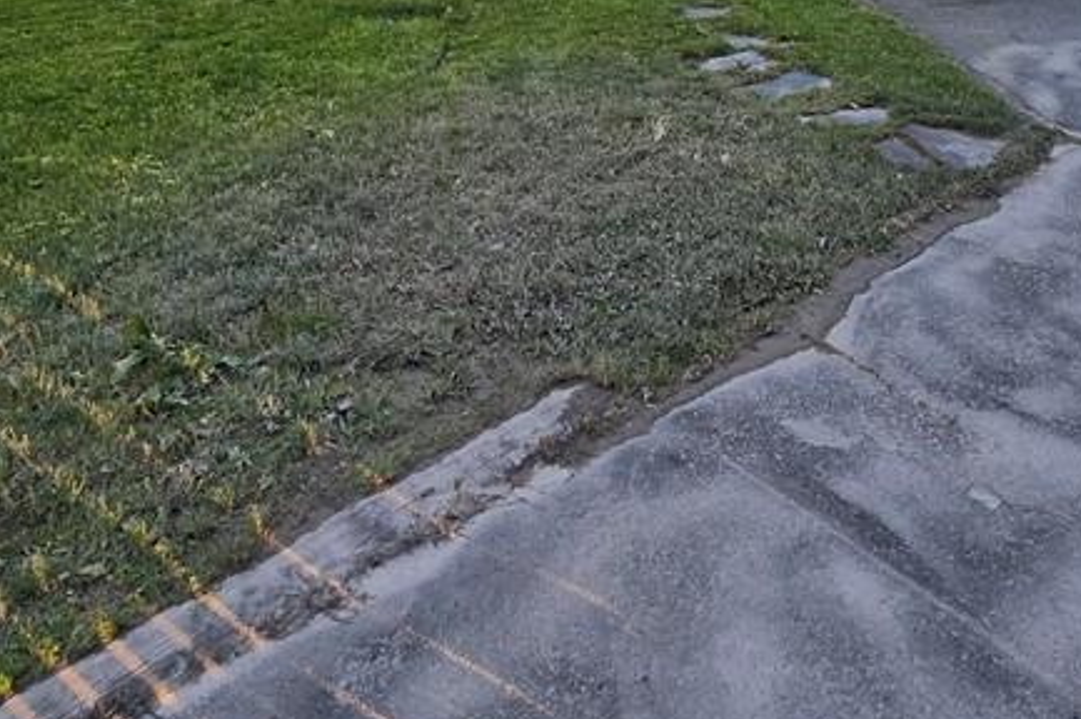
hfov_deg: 58.4
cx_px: 634
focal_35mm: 32
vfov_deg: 36.7
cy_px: -5
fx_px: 960
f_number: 1.9
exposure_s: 1/120
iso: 25
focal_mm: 2.2
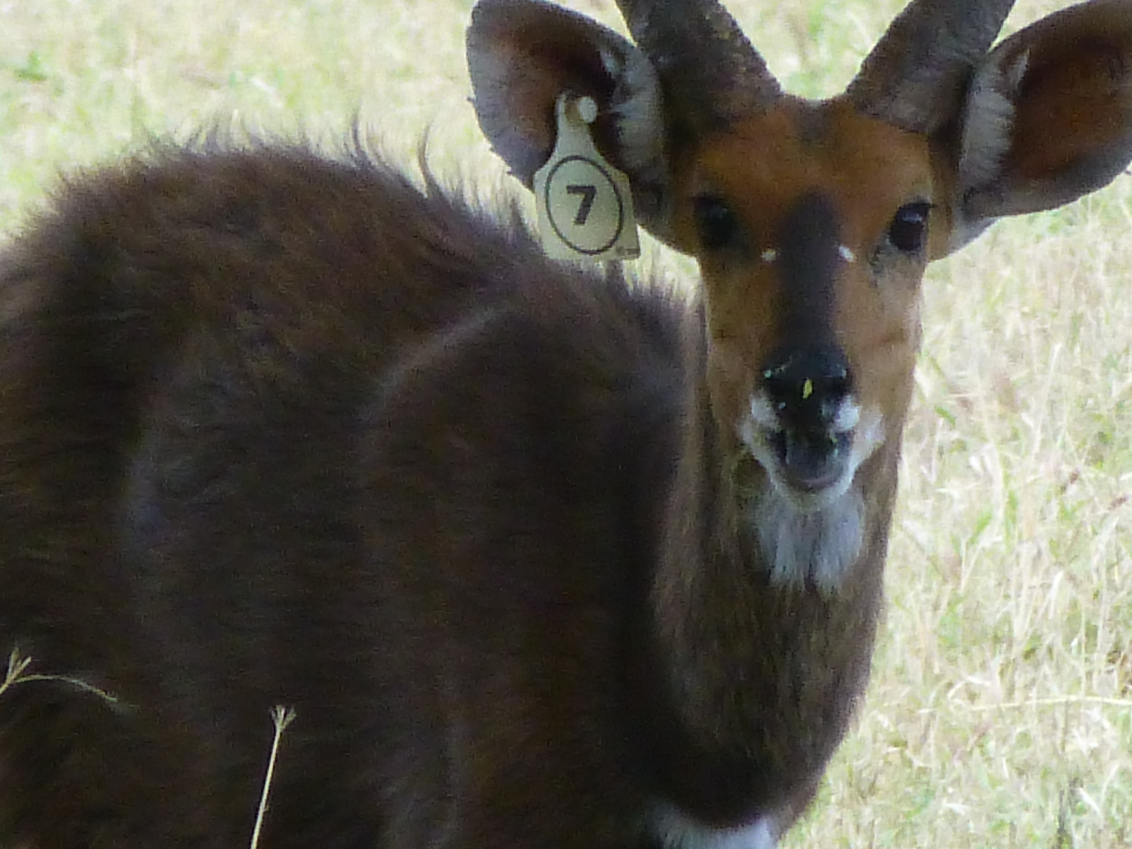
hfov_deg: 0.9
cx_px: 538
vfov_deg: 0.7
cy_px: 222
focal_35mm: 2154
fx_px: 70444
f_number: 6.4
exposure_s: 1/125
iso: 250
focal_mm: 86
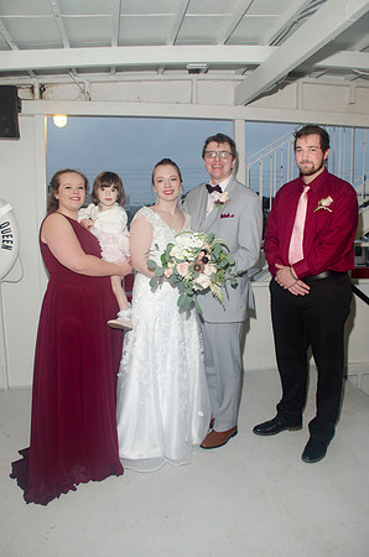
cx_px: 184
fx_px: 417
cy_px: 278
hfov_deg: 47.7
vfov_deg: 67.5
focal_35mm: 27
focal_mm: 18
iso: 400
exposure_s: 1/60
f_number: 5.6
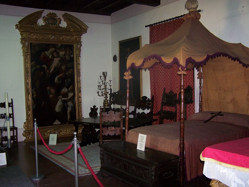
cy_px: 94
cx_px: 124
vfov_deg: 37.8
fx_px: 274
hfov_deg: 48.9
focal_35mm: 38
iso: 200
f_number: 2.8
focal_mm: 6.3
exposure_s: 1/60
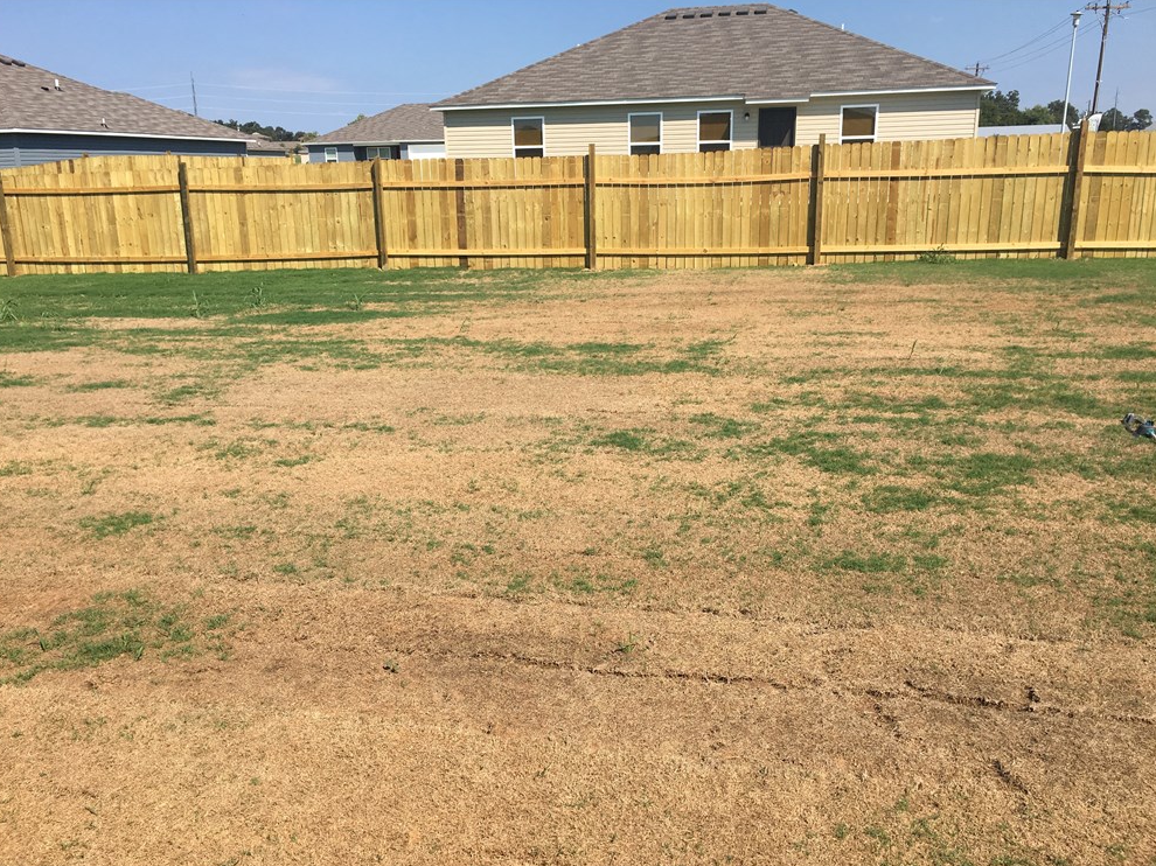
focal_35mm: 30
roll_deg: +1.3
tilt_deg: -15.3
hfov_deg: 60.0
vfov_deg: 46.8
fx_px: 1002
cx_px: 582
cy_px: 445
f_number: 2.2
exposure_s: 1/1832
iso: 25
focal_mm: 4.15
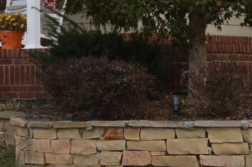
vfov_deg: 7.5
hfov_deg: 11.3
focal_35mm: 180
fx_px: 1259
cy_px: -70
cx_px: -16
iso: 100
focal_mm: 24
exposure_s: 1/200
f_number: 5.6
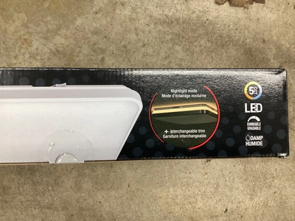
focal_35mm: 31
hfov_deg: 58.4
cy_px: 110
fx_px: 264
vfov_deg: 45.4
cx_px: 148
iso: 100
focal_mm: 3.3
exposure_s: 1/60
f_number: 2.4
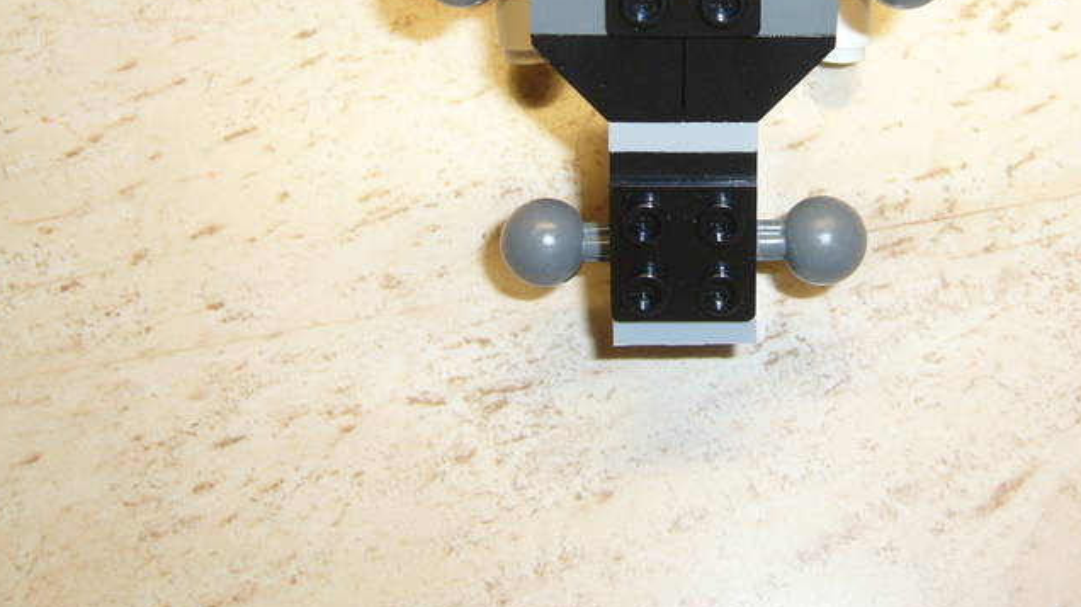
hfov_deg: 38.2
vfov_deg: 21.8
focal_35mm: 54
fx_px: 1547
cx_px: 692
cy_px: 89
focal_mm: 5.8
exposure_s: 1/30
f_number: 2.8
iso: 100
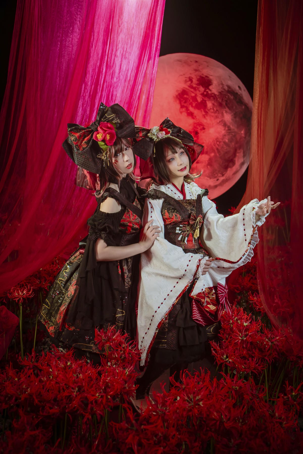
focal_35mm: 35
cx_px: 152
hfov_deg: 37.9
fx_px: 442
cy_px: 227
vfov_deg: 54.4
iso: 400
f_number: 3.5
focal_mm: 35
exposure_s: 1/200
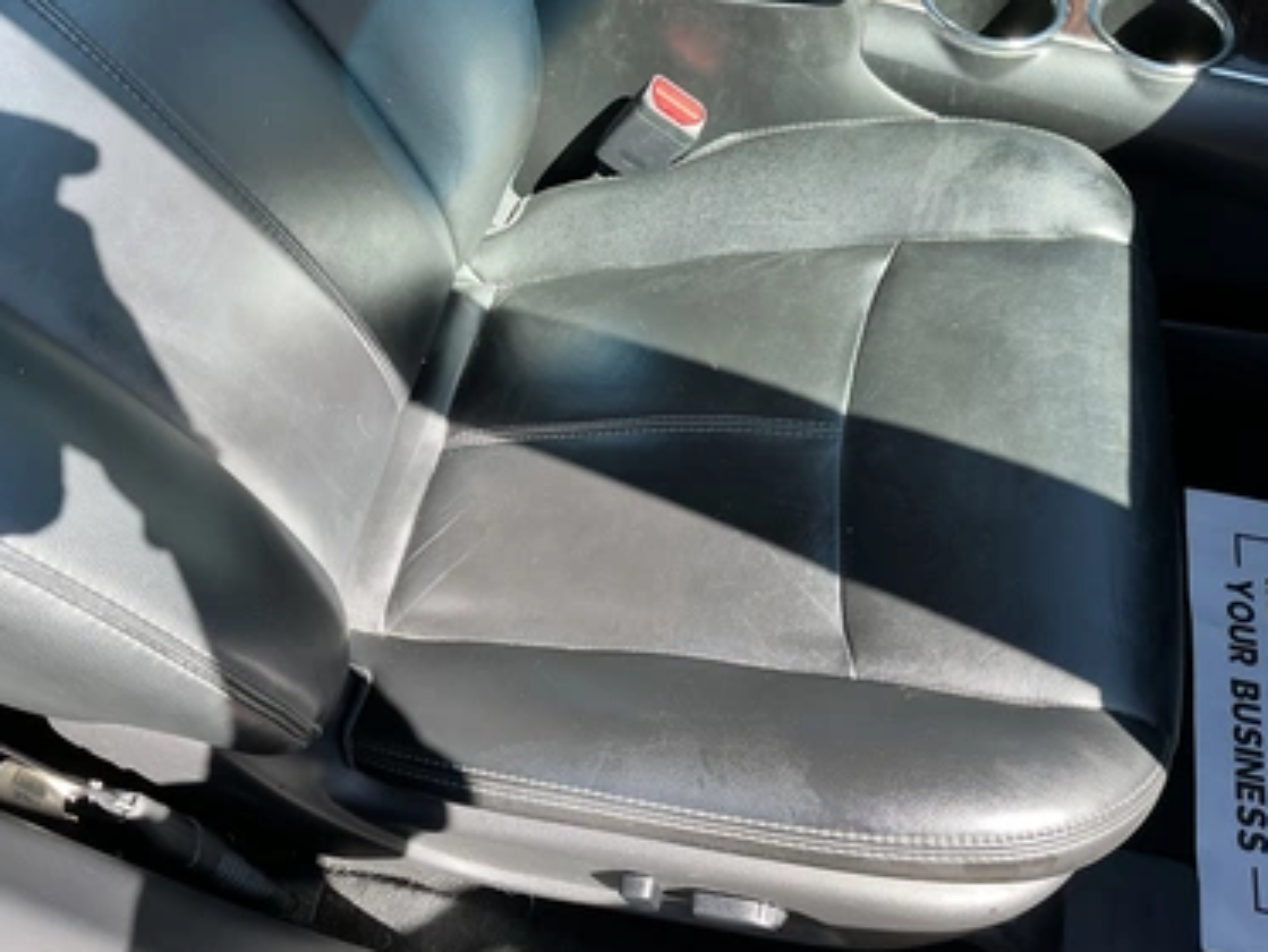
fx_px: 1099
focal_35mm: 30
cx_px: 639
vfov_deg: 46.8
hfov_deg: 59.9
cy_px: 503
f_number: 1.8
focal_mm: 3
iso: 25
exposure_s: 1/122
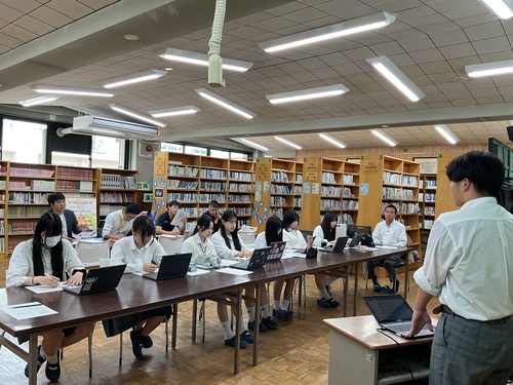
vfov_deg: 48.2
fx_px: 430
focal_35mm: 29
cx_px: 256
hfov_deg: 61.7
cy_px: 192
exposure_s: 1/60
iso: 32
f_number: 1.8
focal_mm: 3
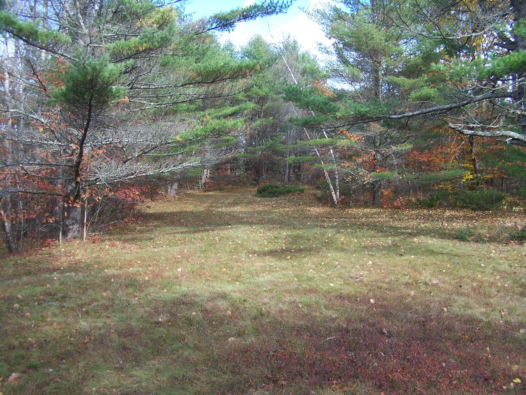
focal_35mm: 38
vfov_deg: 37.7
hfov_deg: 49.0
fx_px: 577
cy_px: 198
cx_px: 263
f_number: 2.8
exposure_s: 1/200
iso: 80
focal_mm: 6.3
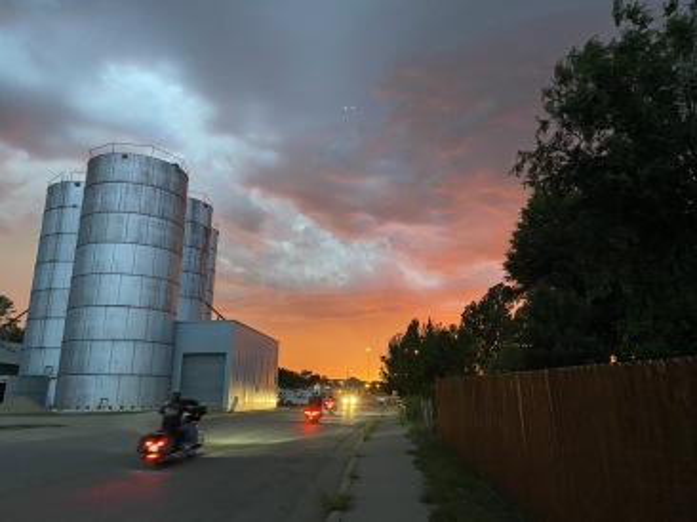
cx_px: 348
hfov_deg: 67.3
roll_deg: -0.1
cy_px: 261
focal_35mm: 26
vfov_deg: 53.0
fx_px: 523
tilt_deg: +15.4
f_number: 1.8
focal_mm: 4.25
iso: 640
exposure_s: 1/30
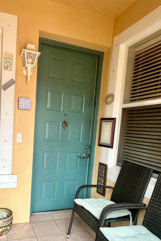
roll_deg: -3.2
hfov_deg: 46.9
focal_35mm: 27
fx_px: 181
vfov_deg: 66.5
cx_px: 50
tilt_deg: -7.9
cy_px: 148
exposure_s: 1/99
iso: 40
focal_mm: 2.22
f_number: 2.2
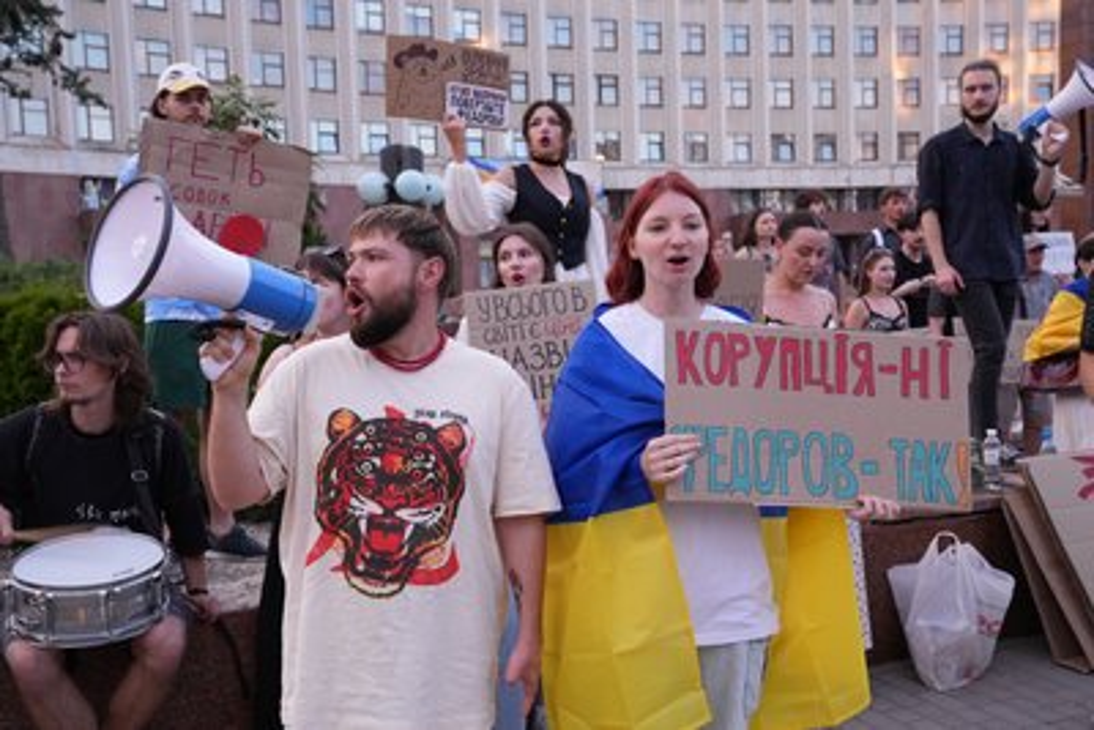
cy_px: 365
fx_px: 1155
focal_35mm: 38
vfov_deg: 35.1
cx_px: 547
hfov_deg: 50.7
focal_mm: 38
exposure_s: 1/100
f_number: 6.3
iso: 640
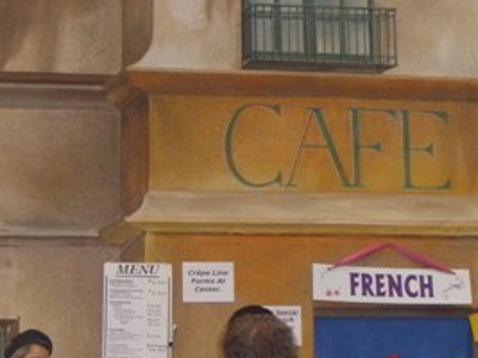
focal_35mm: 91
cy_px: 236
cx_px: 231
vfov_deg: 16.2
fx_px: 1256
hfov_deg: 21.5
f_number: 3.5
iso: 400
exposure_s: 1/30
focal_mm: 6.7
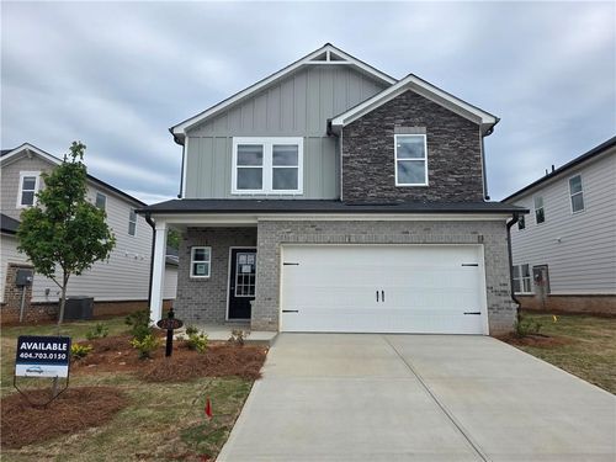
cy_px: 231
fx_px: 409
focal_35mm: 23
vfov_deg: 58.9
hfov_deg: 73.9
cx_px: 308
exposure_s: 1/5958
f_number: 1.7
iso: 80
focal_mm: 6.3
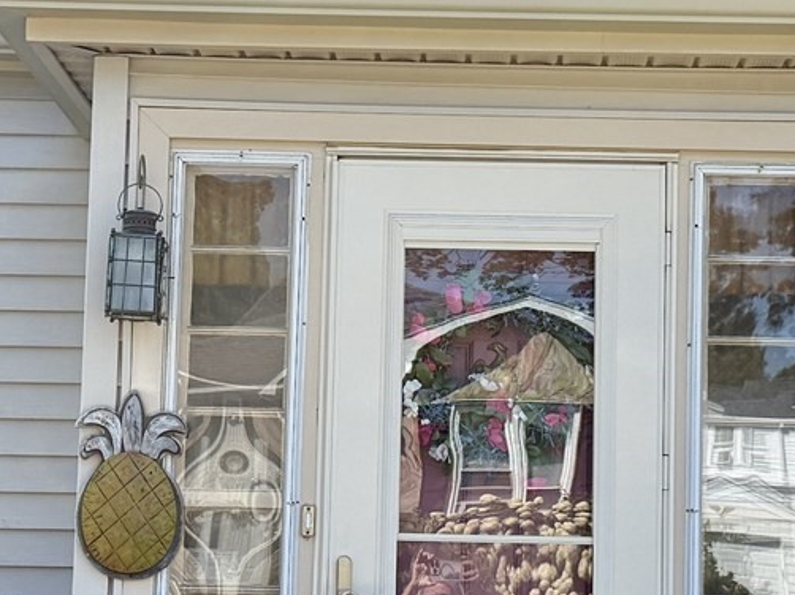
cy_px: 301
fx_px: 2250
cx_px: 442
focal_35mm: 98
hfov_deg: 20.0
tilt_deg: +7.7
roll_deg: -1.5
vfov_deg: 15.1
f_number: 1.78
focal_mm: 6.76
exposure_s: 1/3145
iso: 100
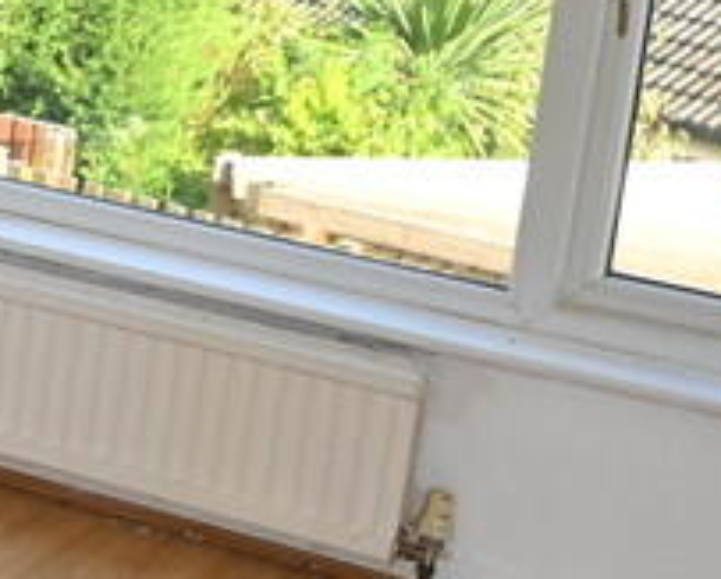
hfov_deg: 12.2
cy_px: 144
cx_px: -764
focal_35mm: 138
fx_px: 2953
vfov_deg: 11.2
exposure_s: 1/125
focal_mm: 19.5
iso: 100
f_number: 3.8
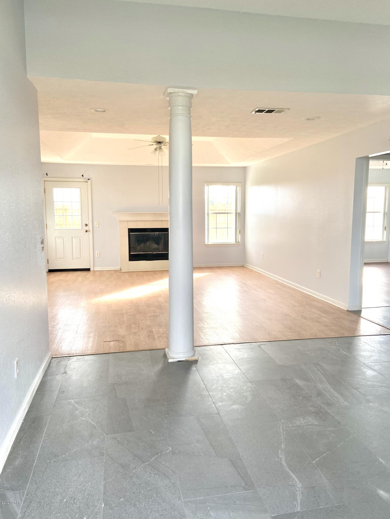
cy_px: 260
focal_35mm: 26
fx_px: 391
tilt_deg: -5.4
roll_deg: +0.3
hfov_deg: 53.1
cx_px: 195
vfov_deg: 67.3
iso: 32
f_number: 1.8
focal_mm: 4.25
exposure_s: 1/122
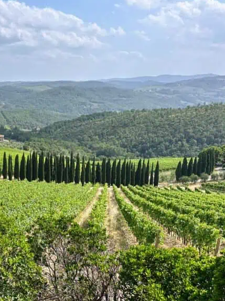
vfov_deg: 43.8
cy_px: 138
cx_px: -29
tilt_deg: -9.7
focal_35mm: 43
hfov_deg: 29.8
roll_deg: +1.0
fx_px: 373
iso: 80
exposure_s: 1/5848
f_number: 1.78
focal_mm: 6.86
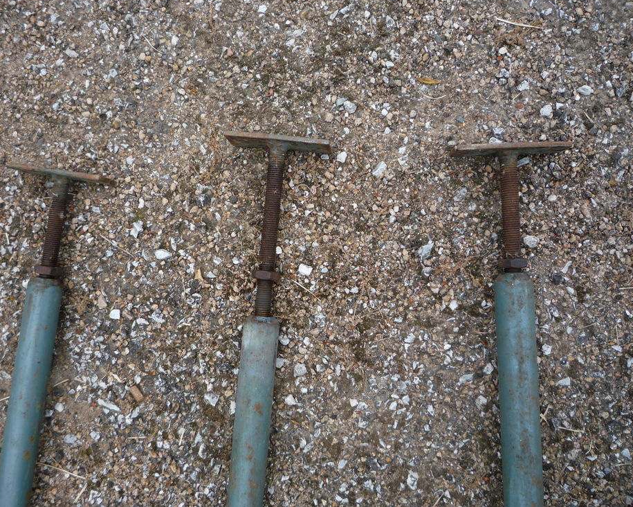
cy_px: 249
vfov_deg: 45.8
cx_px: 302
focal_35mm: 32
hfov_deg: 55.6
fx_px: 599
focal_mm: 5.2
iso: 100
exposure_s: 1/200
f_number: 4
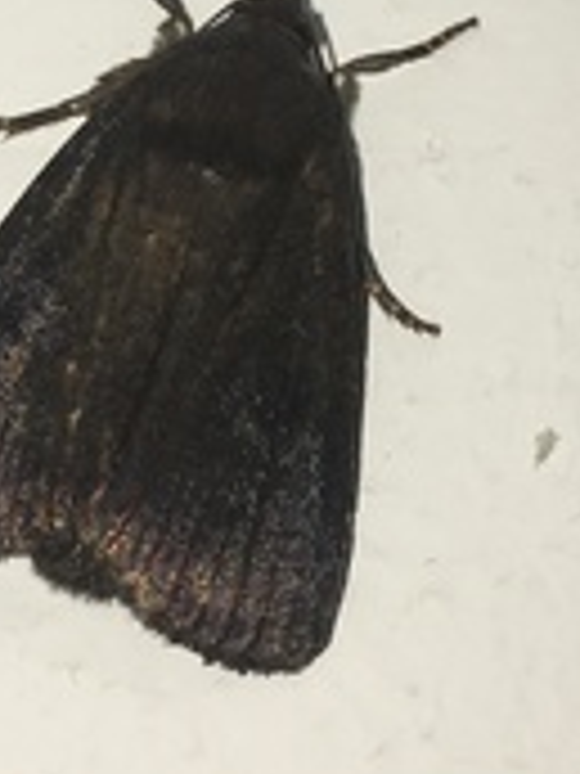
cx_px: 238
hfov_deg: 13.7
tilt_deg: +25.6
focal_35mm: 108
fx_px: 2413
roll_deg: +1.5
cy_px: 50
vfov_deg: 17.9
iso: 25
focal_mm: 4.15
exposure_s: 1/827
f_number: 2.2
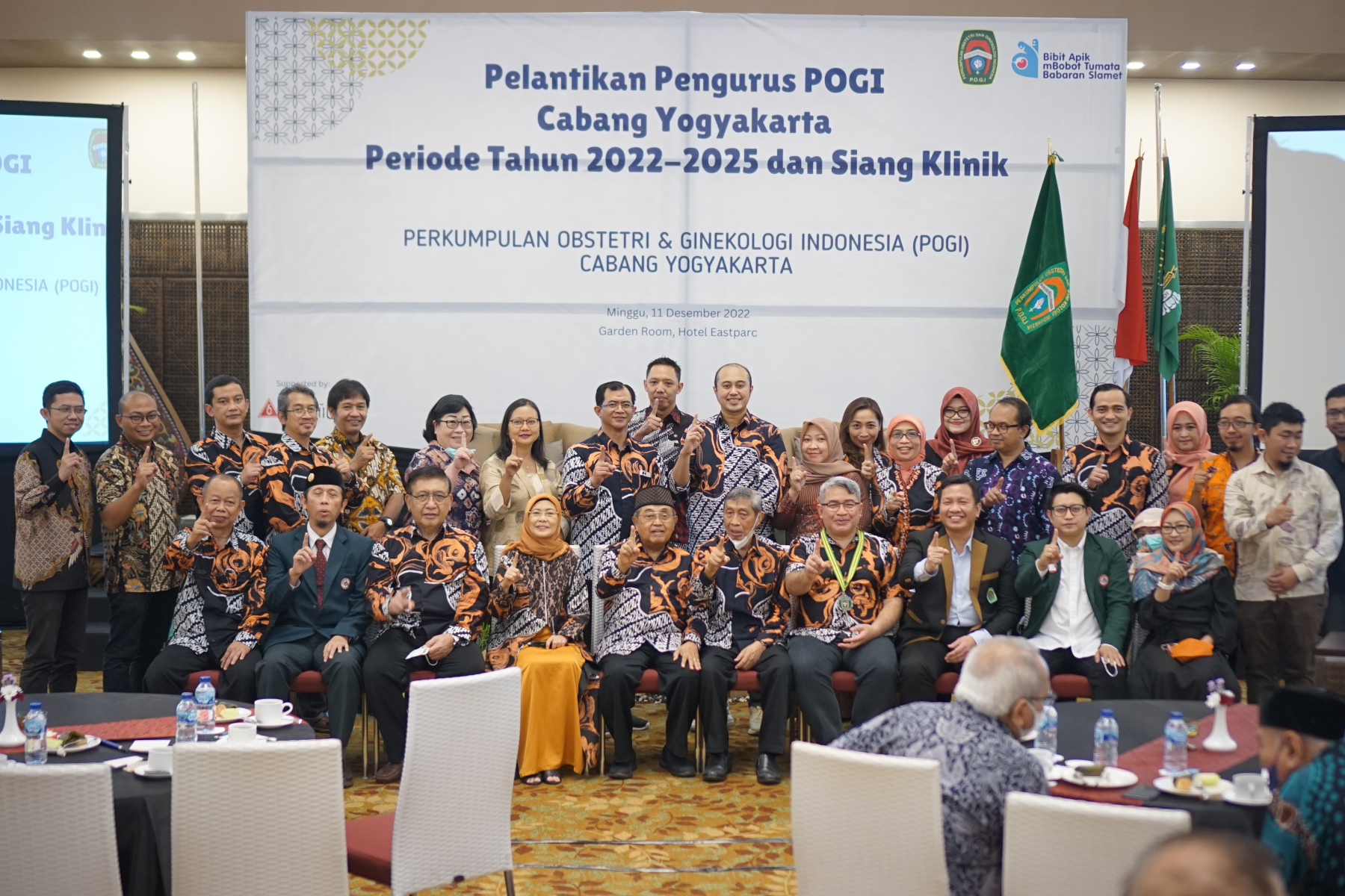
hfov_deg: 38.2
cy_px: 448
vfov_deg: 26.0
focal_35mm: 52
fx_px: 1943
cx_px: 672
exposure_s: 1/60
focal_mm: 35
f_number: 1.8
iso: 640
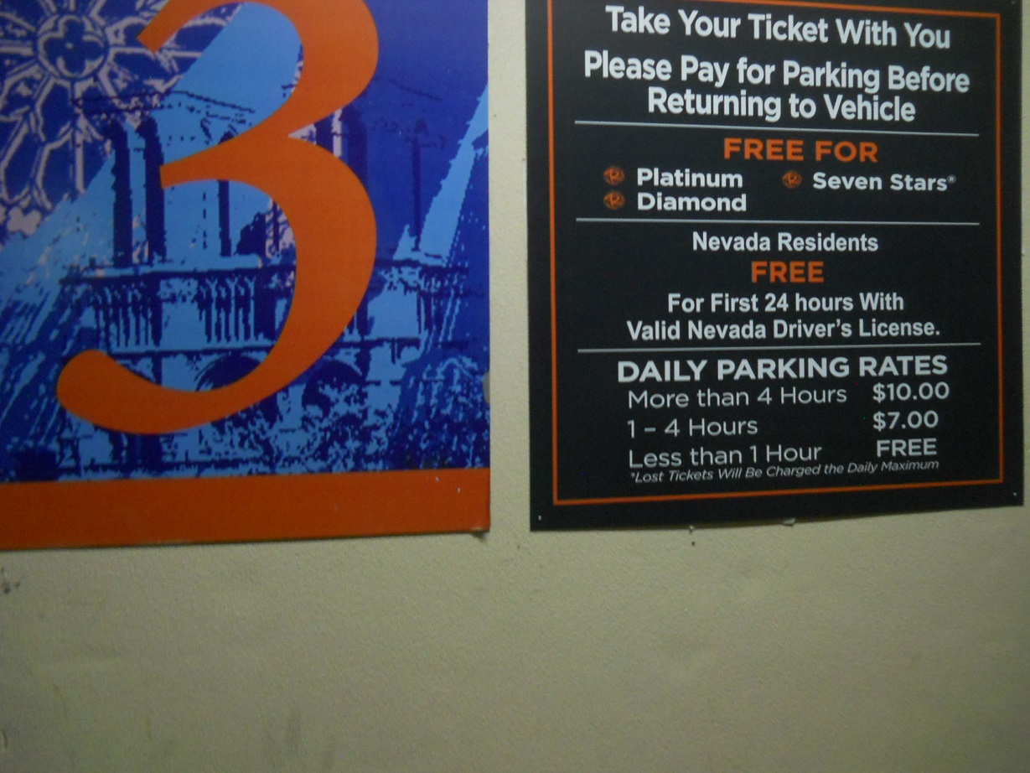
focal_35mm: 41
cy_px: 386
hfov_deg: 45.8
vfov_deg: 35.1
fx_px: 1220
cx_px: 515
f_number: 3.1
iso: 400
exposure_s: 1/40
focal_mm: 6.72
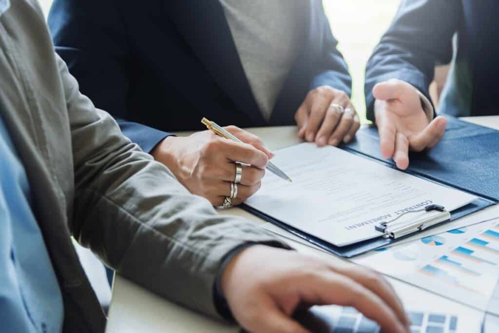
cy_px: 166
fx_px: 859
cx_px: 250
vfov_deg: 21.9
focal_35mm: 62
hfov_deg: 32.4
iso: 200
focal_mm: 62
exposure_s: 1/160
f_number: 4
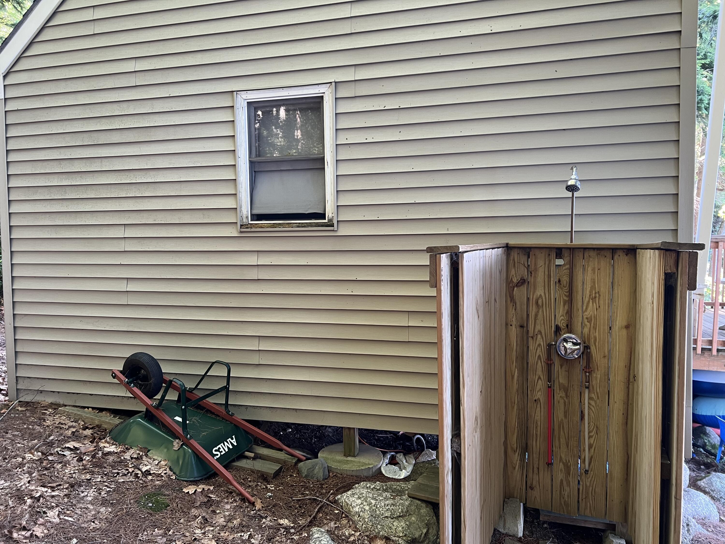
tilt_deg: -4.4
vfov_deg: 53.1
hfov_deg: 67.3
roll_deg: +1.3
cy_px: 272
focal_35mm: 26
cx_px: 362
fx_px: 545
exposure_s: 1/60
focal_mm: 5.7
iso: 160
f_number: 1.5
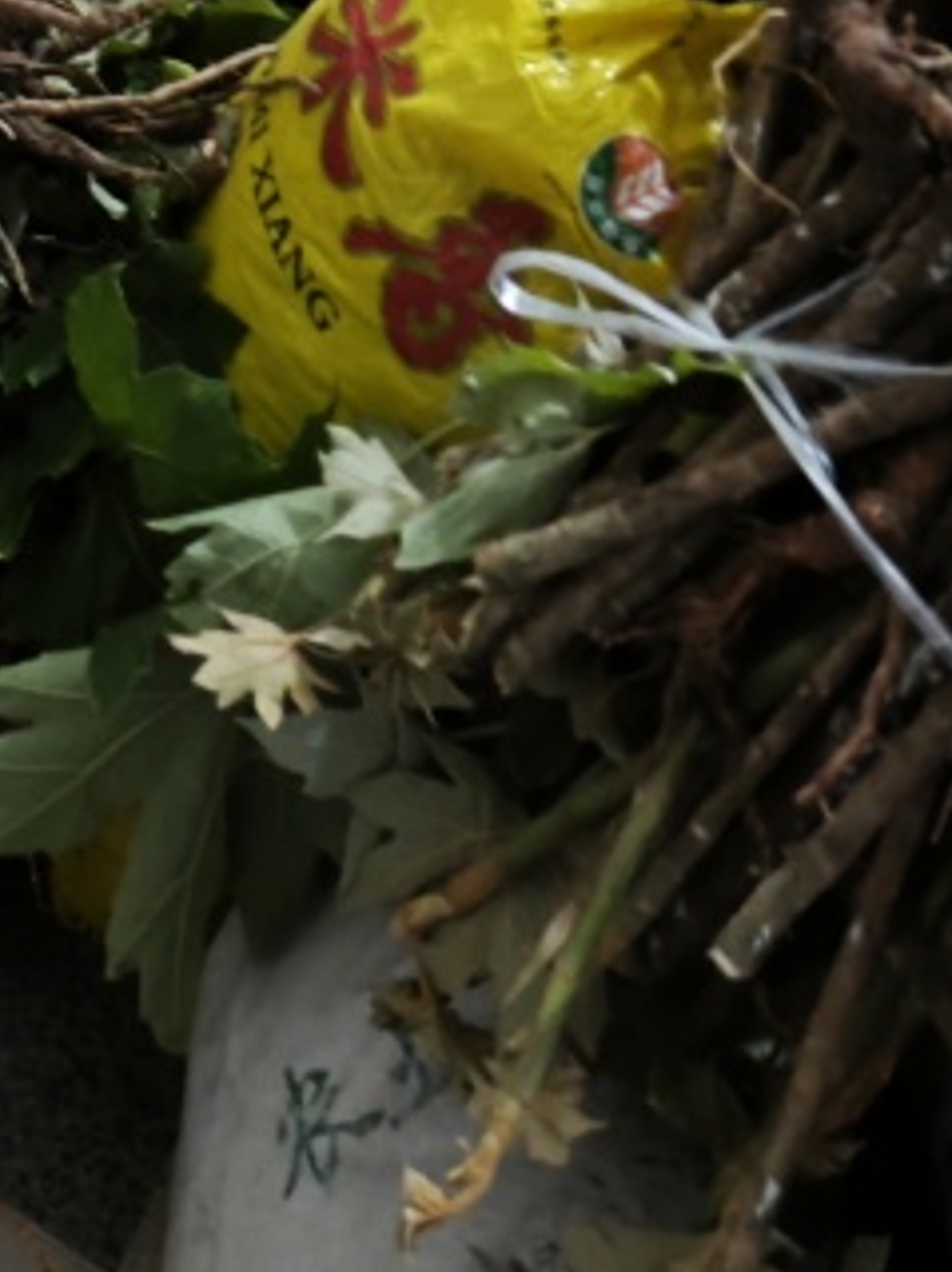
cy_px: -819
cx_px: -319
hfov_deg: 17.8
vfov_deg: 20.3
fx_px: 2825
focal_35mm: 77
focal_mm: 5.43
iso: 1250
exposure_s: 1/25
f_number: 1.8
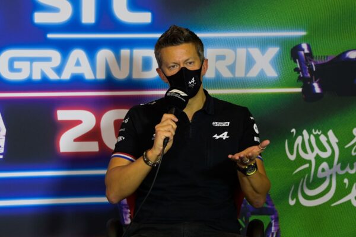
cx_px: 178
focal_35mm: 165
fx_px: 1632
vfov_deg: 8.3
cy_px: 118
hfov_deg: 12.5
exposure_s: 1/160
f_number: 5.6
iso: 2500
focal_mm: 165
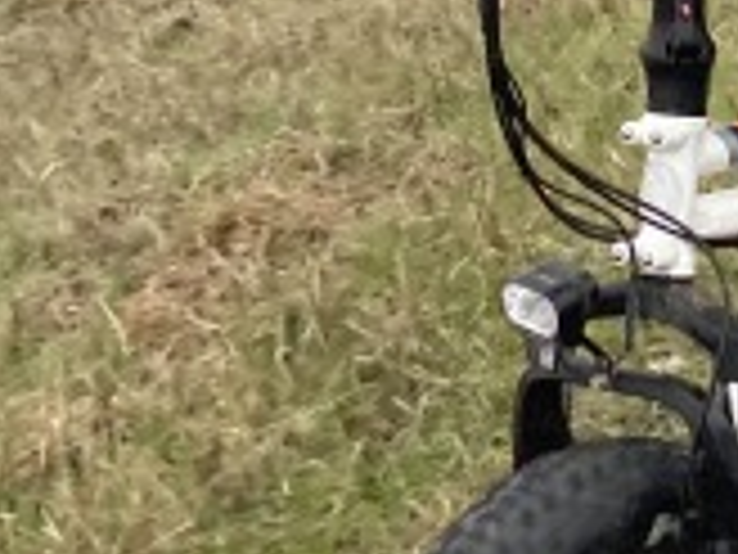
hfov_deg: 12.0
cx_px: 765
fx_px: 3454
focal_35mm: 162
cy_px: -590
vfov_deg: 8.6
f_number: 1.8
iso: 32
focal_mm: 4.25
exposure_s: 1/283
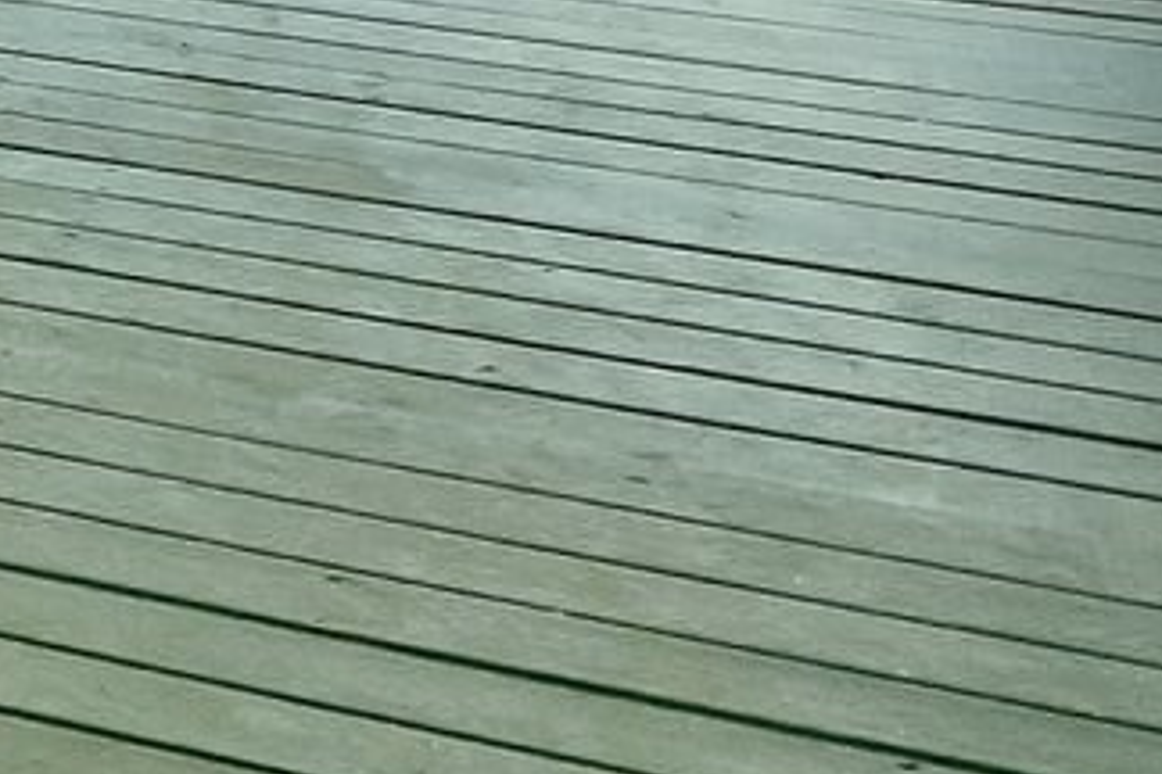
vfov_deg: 12.1
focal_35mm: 101
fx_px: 3260
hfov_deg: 14.6
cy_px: -751
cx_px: -1478
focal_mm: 16
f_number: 4
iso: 320
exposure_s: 1/160
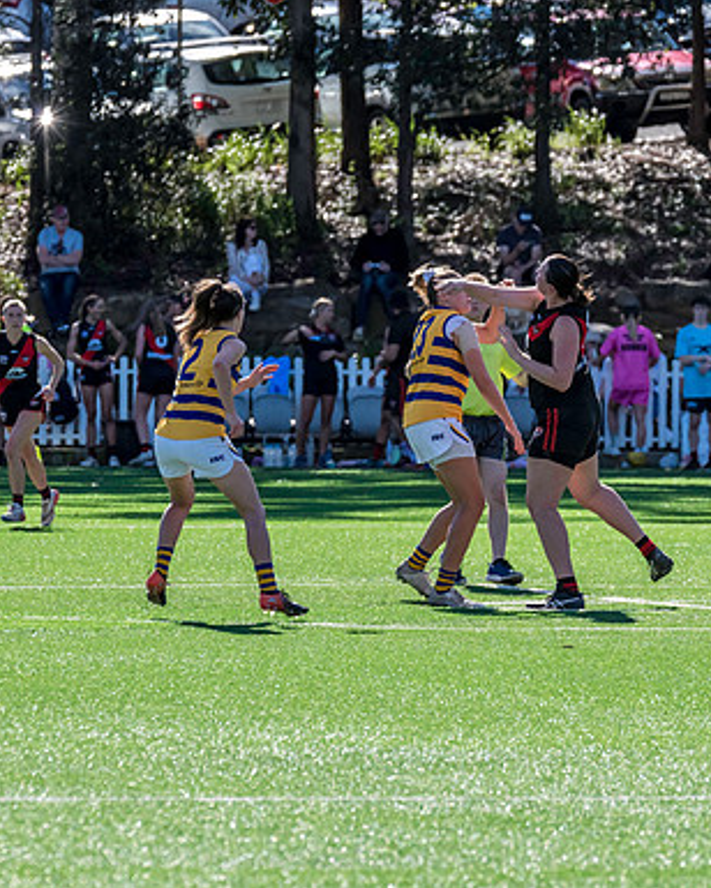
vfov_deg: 4.1
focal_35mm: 469
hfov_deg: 3.3
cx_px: 490
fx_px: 12336
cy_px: 450
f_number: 8
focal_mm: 310
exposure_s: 1/1600
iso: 800
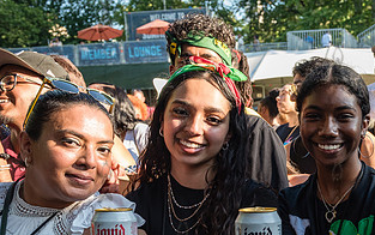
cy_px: 203
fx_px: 593
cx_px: 332
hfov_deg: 33.4
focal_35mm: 58
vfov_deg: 22.0
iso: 400
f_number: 4.5
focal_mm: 28
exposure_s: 1/250
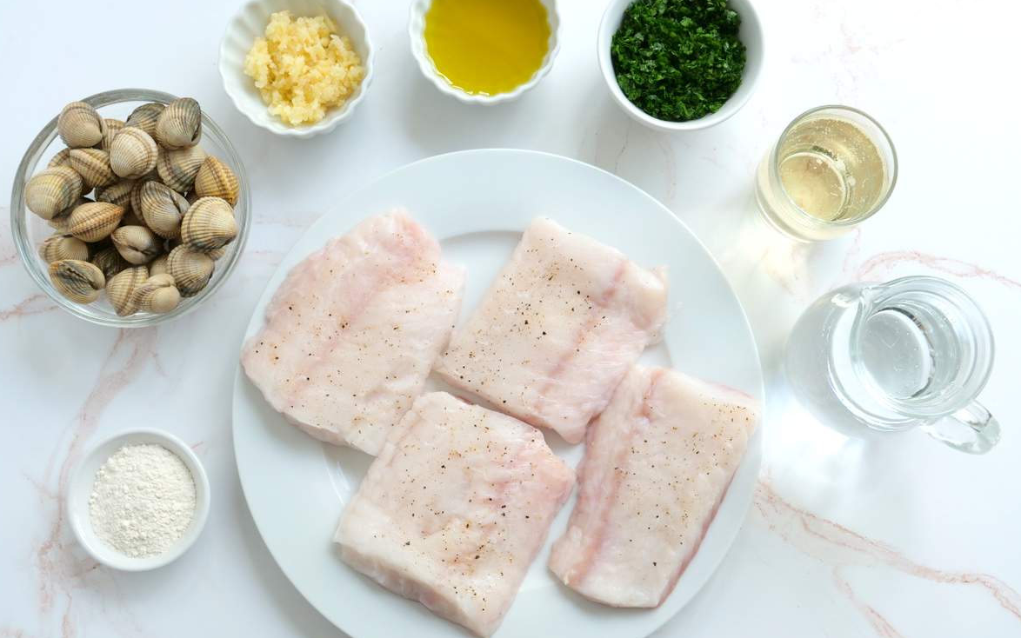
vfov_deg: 32.8
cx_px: 510
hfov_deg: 50.4
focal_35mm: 39
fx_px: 1085
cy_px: 331
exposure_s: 1/160
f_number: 4.5
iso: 200
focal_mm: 18
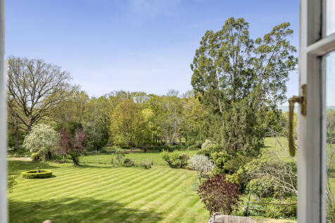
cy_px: 112
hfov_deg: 57.2
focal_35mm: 33
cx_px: 168
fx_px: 307
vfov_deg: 39.9
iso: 400
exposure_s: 1/1250
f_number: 6.3
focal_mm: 22
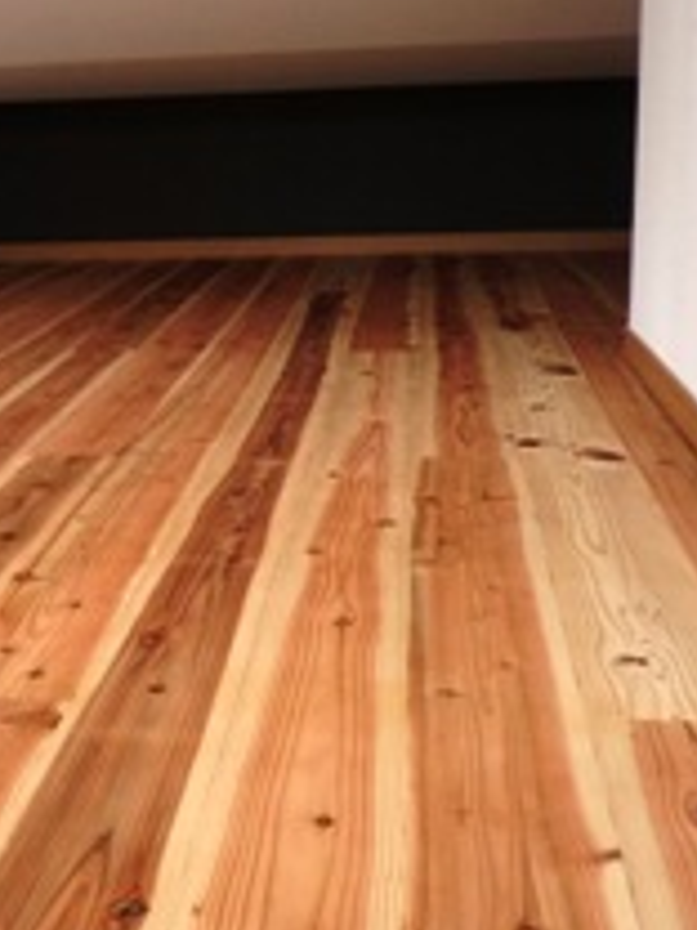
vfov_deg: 34.3
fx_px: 1503
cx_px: 36
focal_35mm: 56
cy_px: 447
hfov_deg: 25.1
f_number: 2.8
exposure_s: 1/80
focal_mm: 4.7
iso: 50
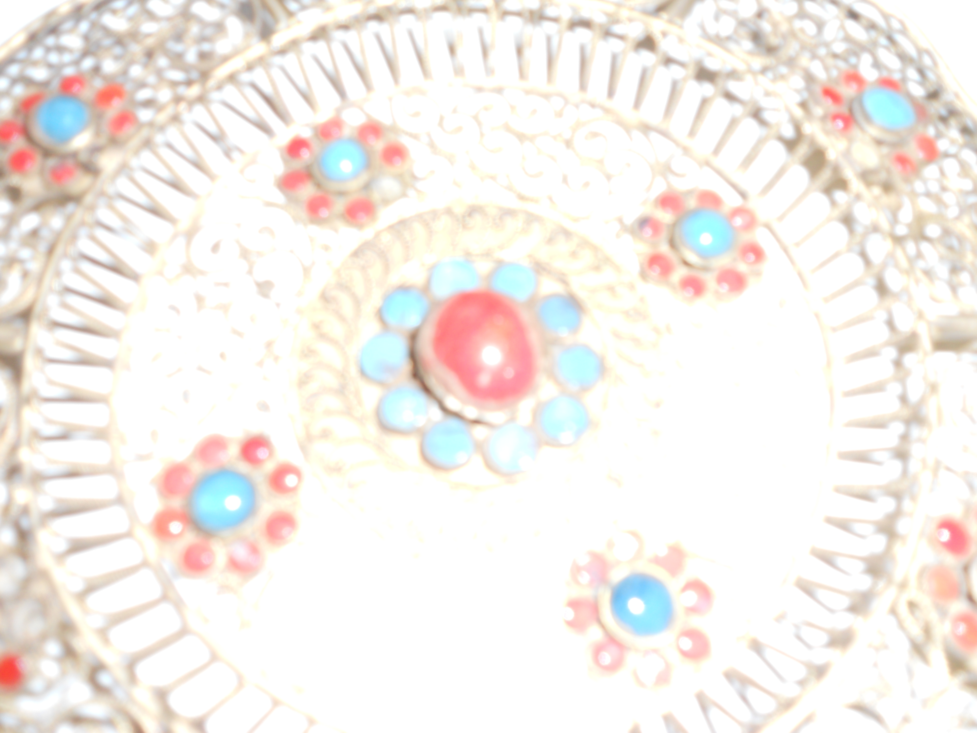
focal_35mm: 32
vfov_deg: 44.2
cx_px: 488
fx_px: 903
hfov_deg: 56.8
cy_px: 366
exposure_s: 1/25
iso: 80
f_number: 3.5
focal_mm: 5.8
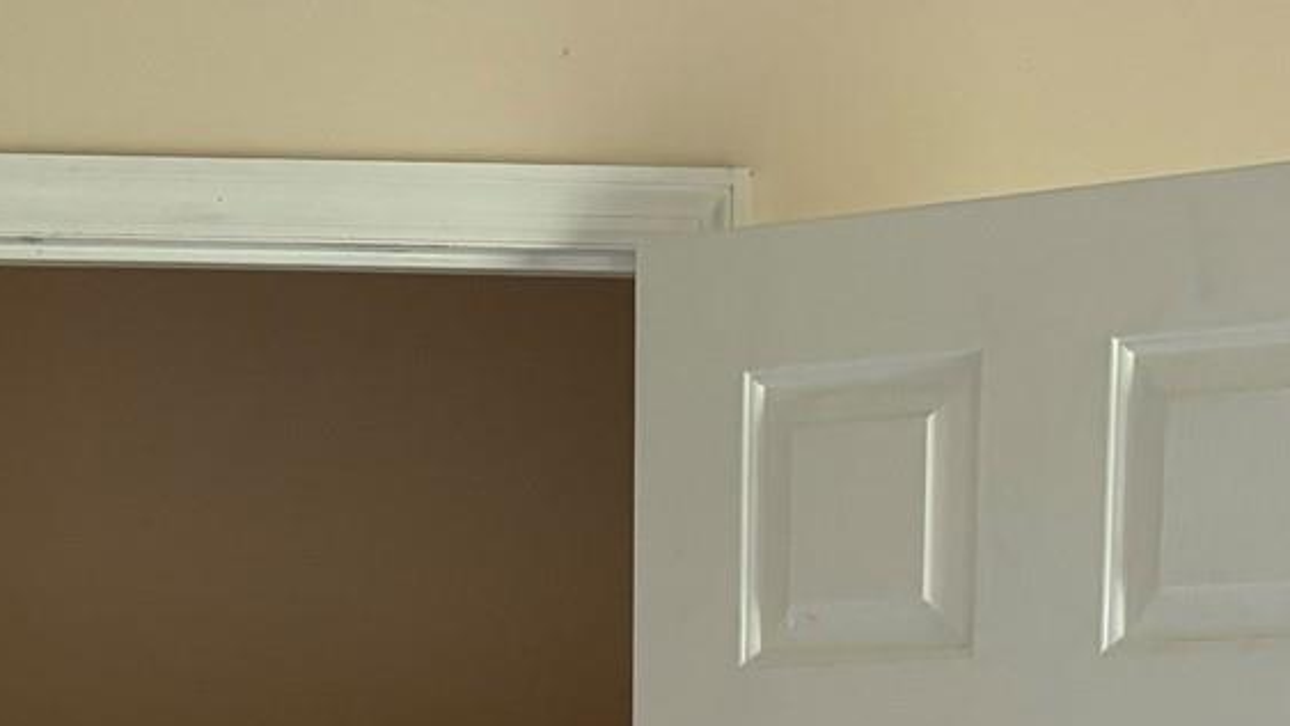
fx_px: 3524
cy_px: 1484
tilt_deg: -6.9
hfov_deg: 20.7
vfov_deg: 10.7
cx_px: 797
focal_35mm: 103
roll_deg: +0.0
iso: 125
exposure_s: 1/60
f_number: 1.6
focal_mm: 5.96
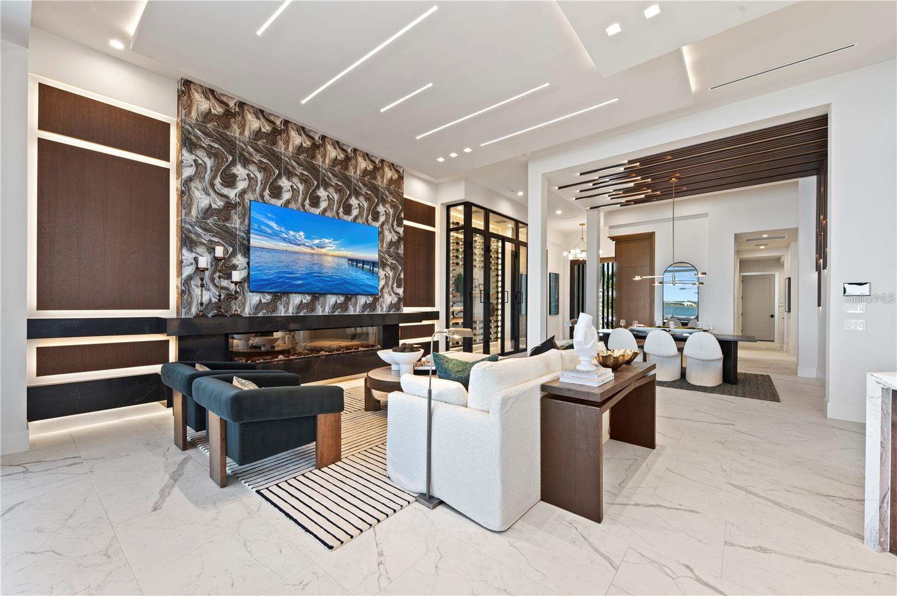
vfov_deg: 81.1
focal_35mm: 14
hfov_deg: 104.3
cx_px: 448
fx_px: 348
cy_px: 298
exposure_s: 1/2
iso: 200
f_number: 9
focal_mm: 14
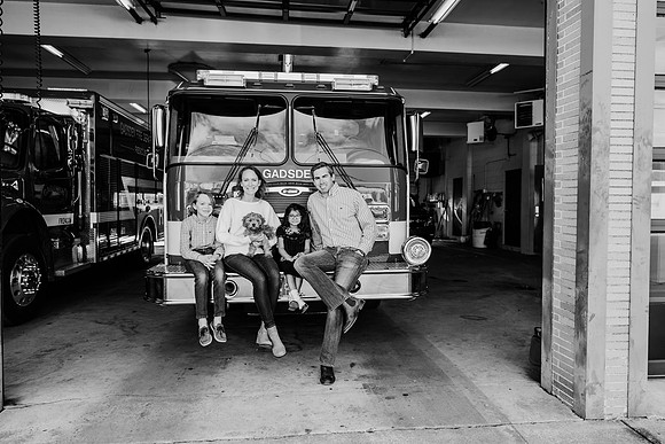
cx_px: 338
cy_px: 222
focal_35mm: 25
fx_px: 457
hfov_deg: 72.0
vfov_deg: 51.8
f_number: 4
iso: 100
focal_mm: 24
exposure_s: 1/125
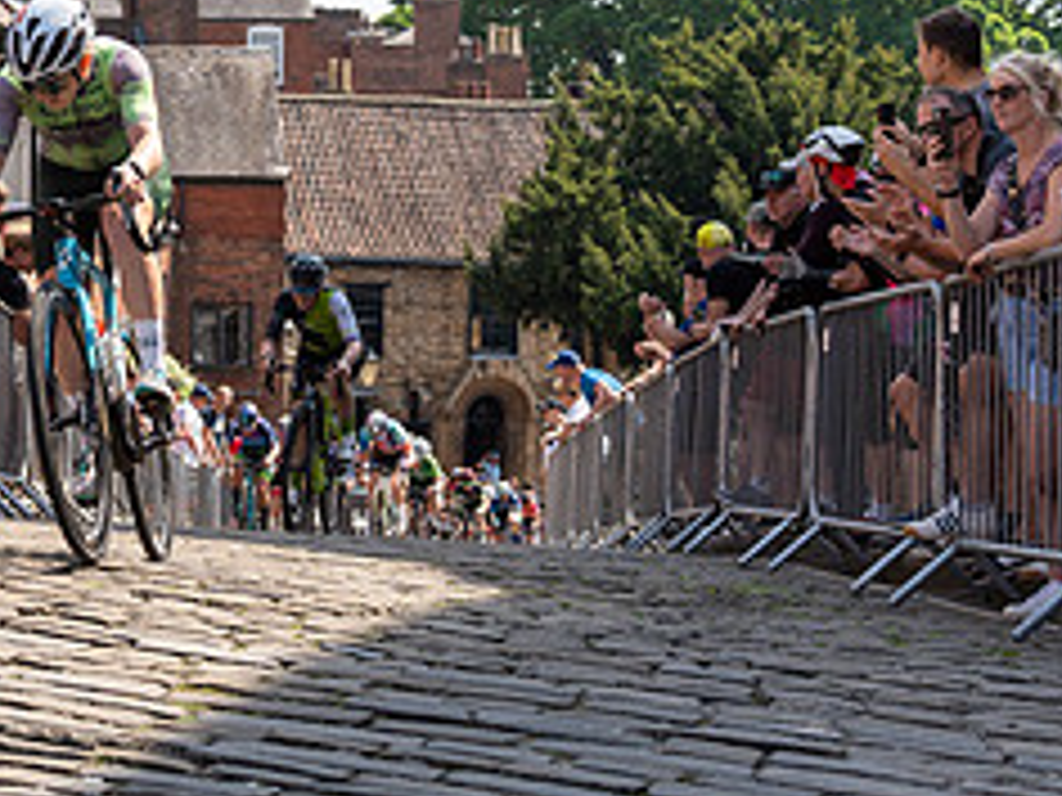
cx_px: 76
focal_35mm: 90
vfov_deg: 16.4
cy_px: 259
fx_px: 2761
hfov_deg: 21.2
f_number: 3.5
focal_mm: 38
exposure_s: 1/2500
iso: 160
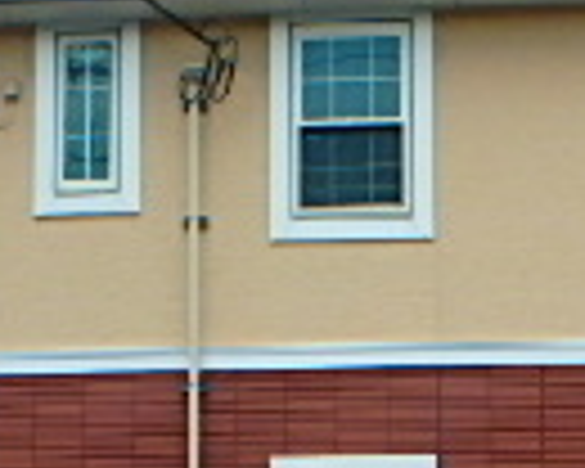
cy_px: 648
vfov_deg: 14.5
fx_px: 1749
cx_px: 238
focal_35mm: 101
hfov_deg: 19.0
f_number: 3.5
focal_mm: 3.7
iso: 125
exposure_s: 1/500
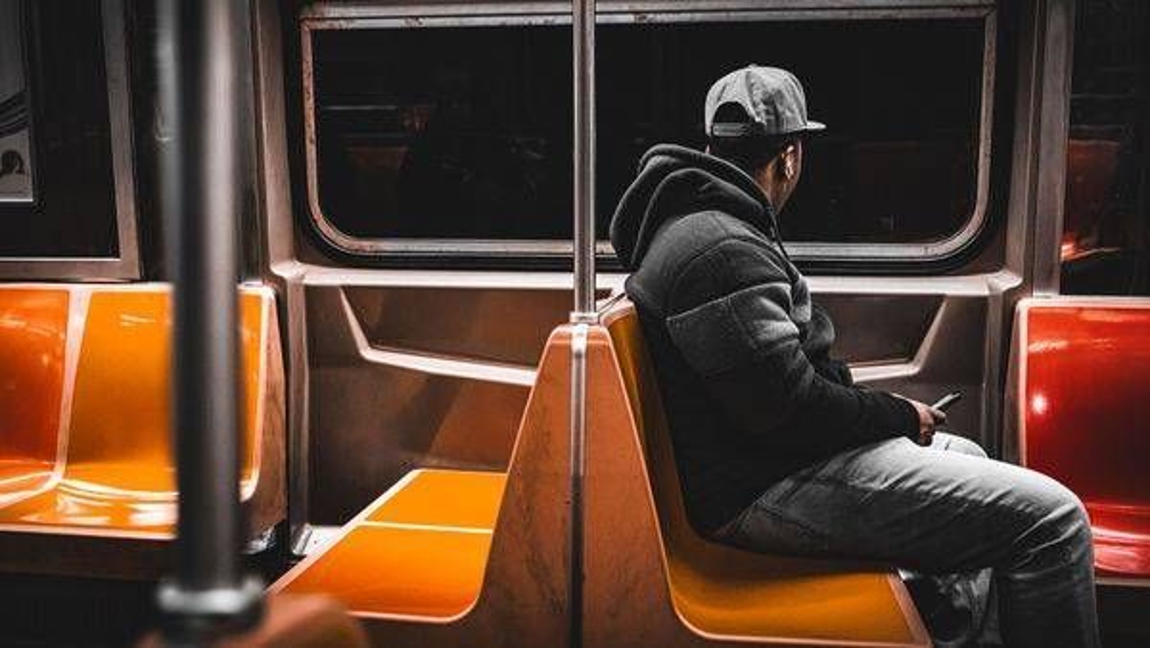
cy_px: 270
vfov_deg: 31.5
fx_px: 1146
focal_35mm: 38
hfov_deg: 53.3
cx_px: 568
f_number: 2.8
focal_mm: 35
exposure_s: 1/250
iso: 2500
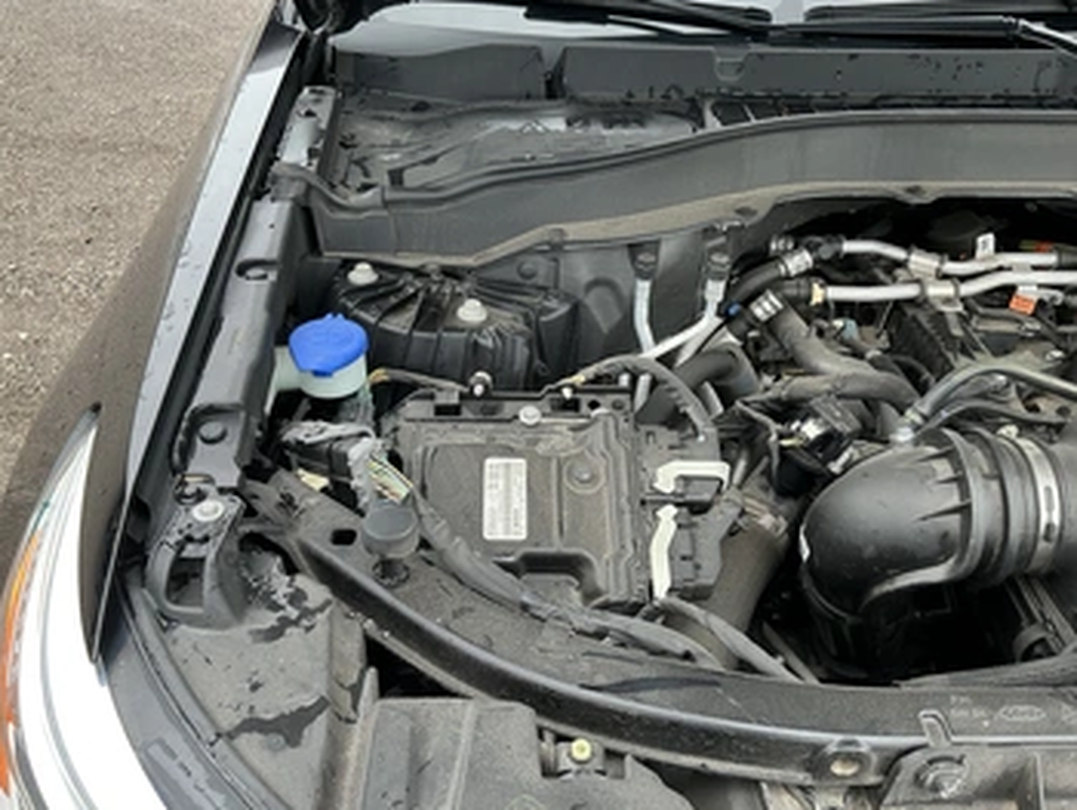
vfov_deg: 44.2
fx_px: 996
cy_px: 388
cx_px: 511
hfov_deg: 56.8
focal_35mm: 32
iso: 20
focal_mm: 3
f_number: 1.8
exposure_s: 1/169
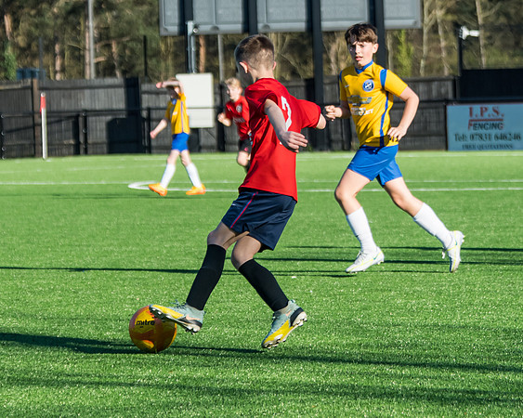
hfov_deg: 8.5
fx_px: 3526
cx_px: 219
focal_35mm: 228
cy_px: 268
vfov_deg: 6.8
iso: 400
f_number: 4.5
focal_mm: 102
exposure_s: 1/2000
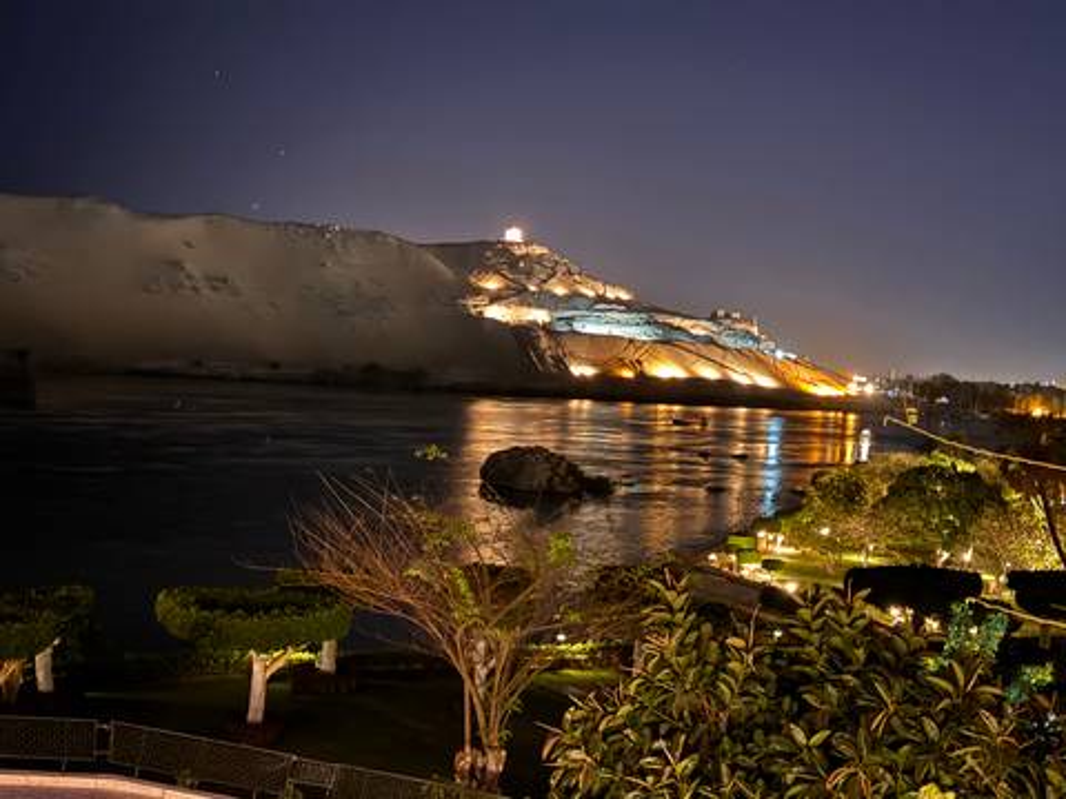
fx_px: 1478
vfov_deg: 30.3
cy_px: 400
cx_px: 533
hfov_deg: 39.7
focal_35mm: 48
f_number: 1.78
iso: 1000
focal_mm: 6.76
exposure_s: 1/2
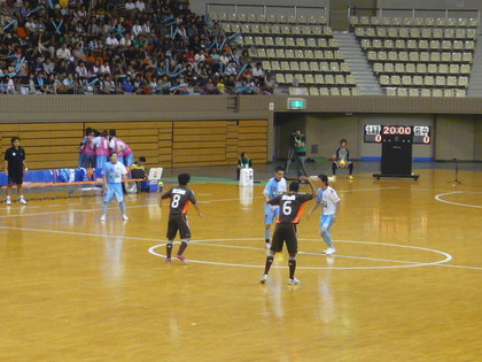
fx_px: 1824
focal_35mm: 131
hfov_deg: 15.1
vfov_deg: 11.3
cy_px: 181
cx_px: 241
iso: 400
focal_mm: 13.6
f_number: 4.4
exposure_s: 1/40
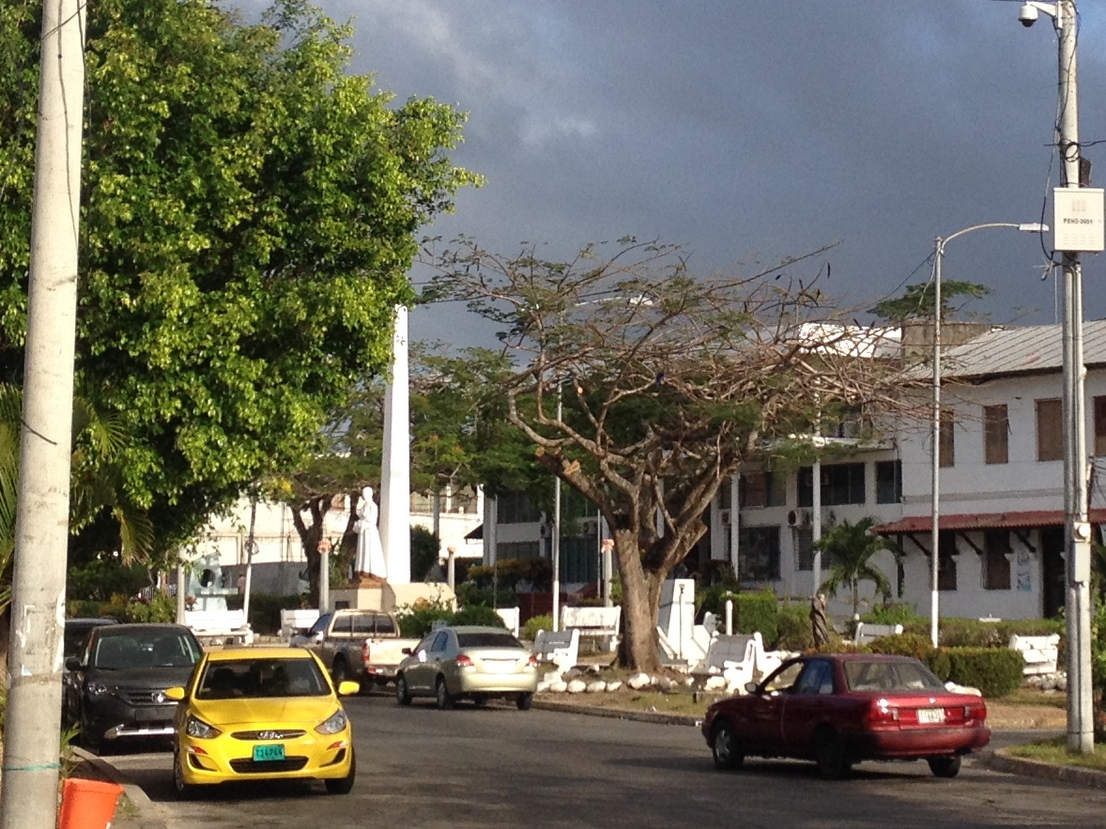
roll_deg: +0.6
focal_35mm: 97
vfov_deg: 15.2
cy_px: 220
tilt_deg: +5.0
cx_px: 741
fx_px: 3099
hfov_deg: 20.2
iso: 50
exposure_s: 1/1493
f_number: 2.4
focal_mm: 4.28
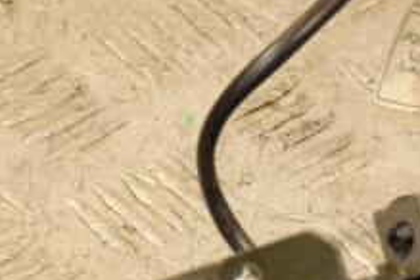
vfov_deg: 4.4
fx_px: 3597
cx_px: 481
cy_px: 366
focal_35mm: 308
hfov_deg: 6.6
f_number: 5.3
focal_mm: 75
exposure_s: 1/100
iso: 800
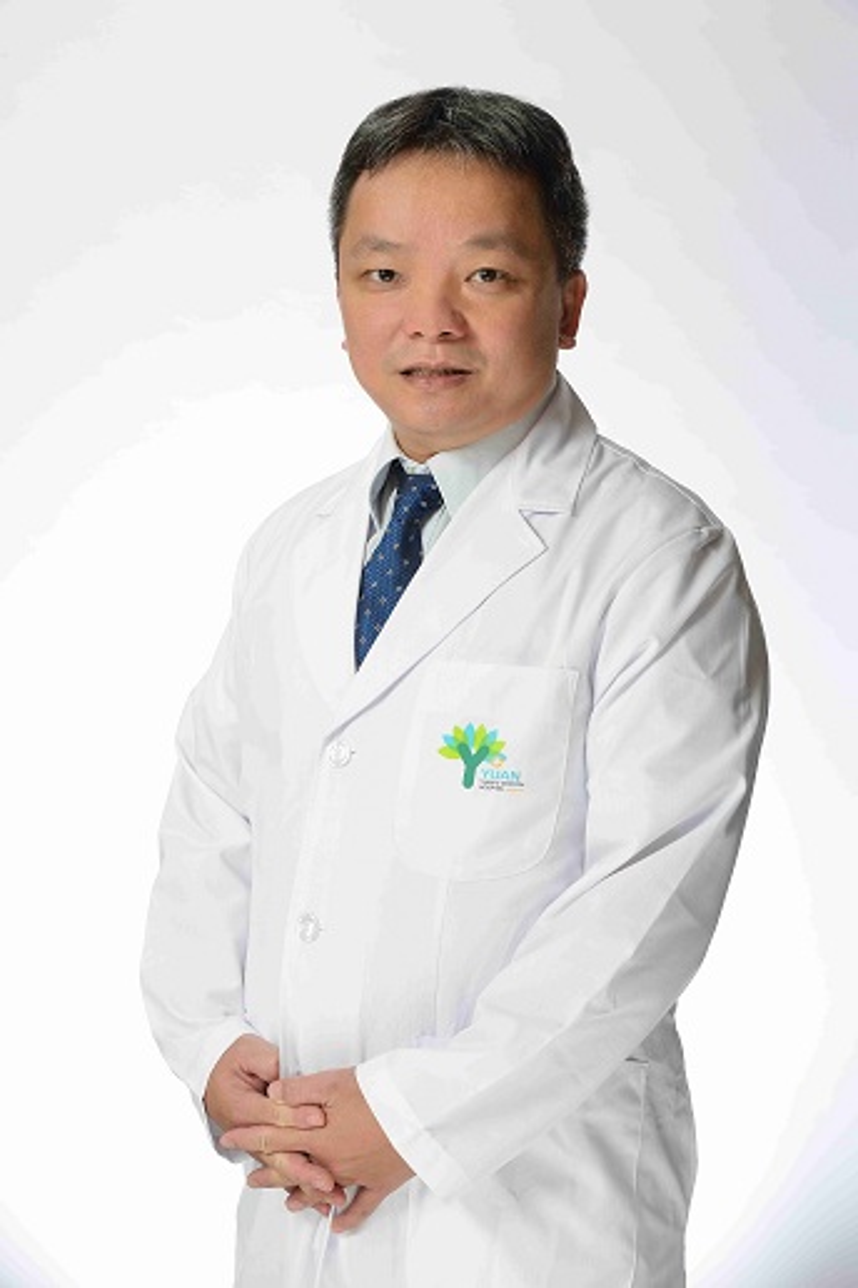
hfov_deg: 14.4
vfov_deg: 21.5
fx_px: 3396
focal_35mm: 95
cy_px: 644
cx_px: 429
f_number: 11
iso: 125
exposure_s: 1/125
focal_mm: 95
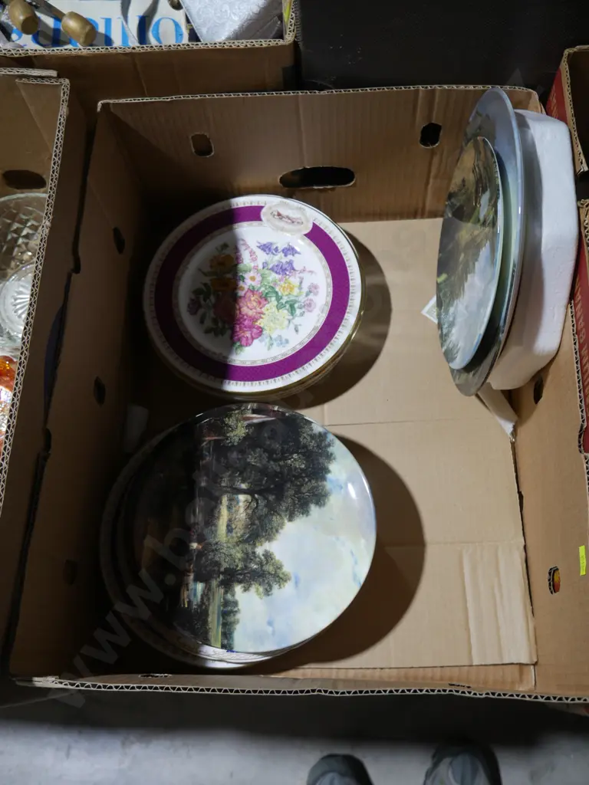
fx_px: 726
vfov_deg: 56.8
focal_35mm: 32
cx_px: 294
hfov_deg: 44.2
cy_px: 392
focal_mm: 16
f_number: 3.6
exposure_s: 1/60
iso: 250
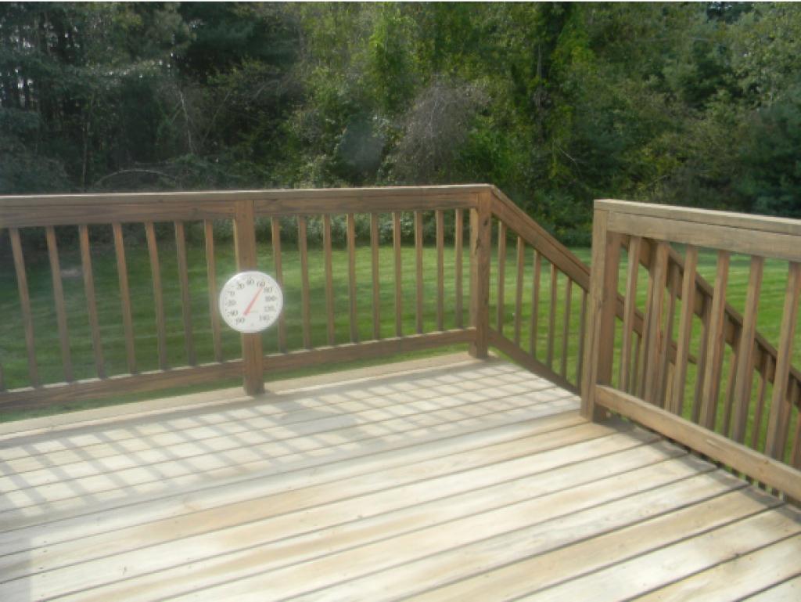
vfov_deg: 49.8
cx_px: 400
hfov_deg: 63.4
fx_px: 648
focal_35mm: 28
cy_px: 301
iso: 112
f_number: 3.5
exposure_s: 1/449
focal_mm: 5
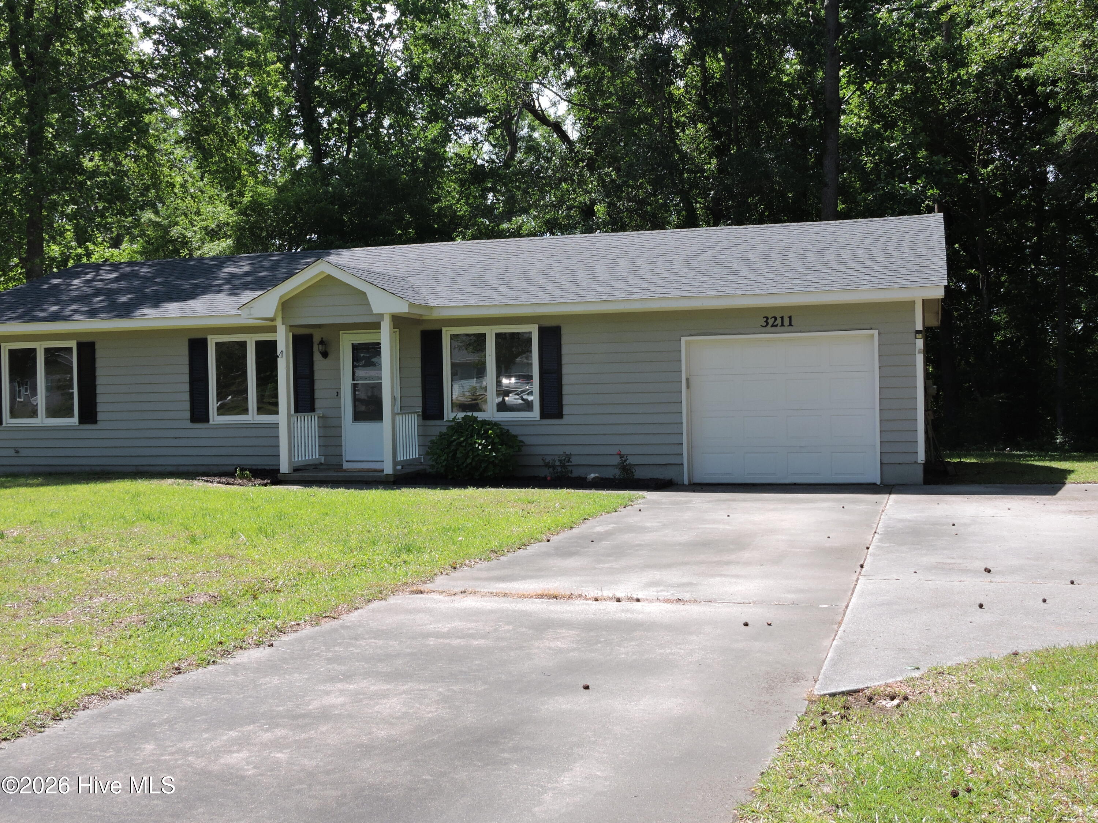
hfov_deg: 46.8
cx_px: 549
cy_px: 412
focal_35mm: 40
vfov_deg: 36.0
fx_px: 1269
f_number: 3.8
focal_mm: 7.2
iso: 100
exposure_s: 1/500
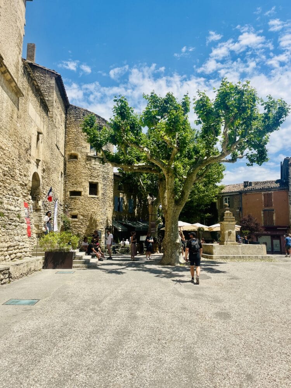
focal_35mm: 26
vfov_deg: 67.3
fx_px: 291
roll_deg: -0.3
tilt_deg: +7.1
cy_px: 194
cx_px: 146
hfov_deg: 53.1
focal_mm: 5.1
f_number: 1.6
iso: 50
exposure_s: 1/5076
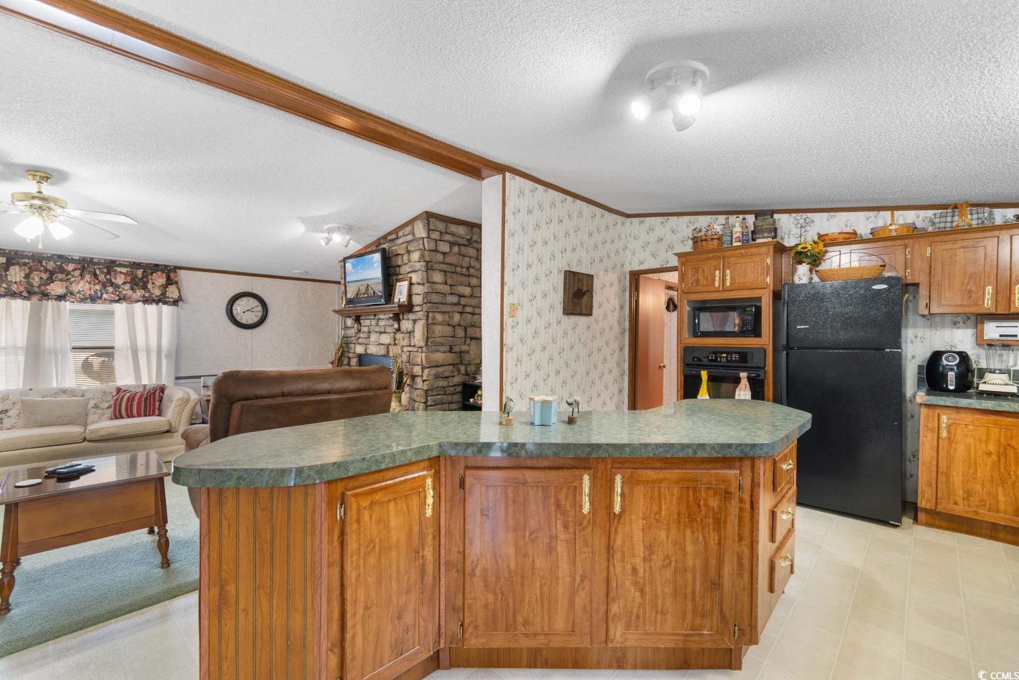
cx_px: 510
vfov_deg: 77.3
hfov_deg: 100.4
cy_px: 340
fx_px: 425
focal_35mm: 15
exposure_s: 1.3
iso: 100
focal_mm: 10
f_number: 4.5
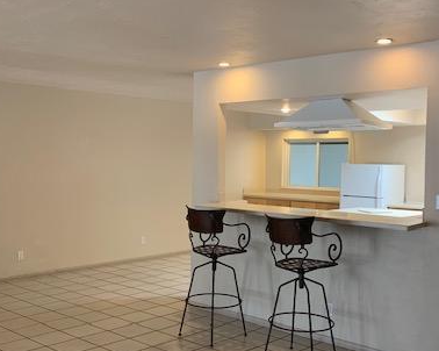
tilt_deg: -2.6
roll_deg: -1.3
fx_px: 558
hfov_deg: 42.9
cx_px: 225
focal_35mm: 43
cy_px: 182
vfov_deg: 34.9
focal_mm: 4.25
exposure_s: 1/60
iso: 80
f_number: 1.8
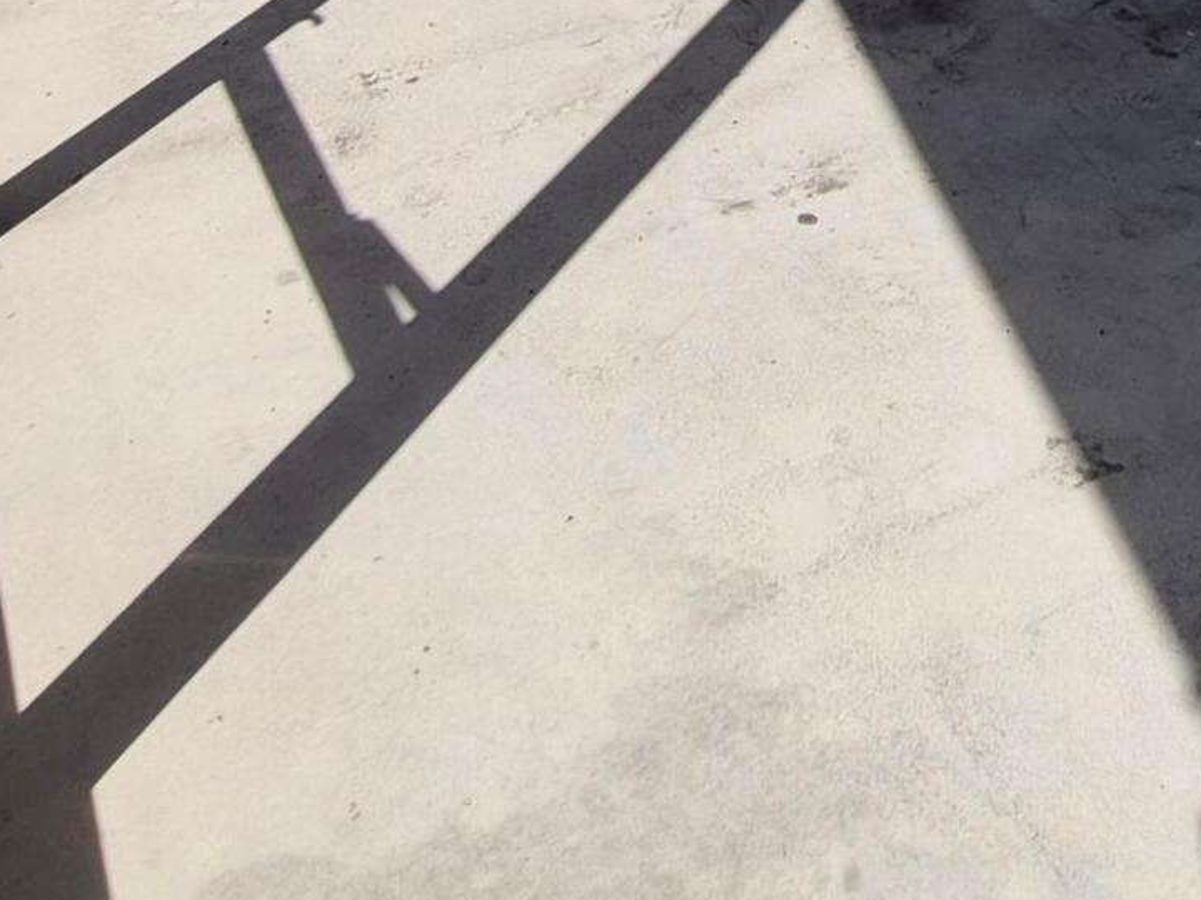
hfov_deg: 35.6
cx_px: 957
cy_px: -555
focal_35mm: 52
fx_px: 1804
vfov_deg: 21.8
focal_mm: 1.74
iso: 40
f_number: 2.2
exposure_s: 1/1060
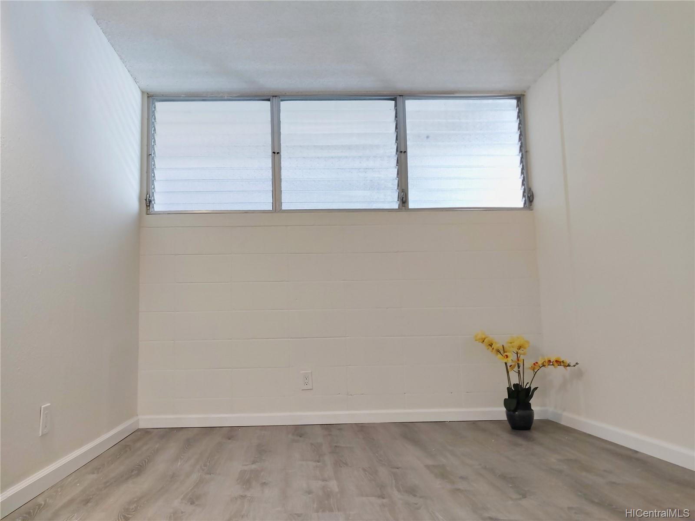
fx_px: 502
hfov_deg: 69.4
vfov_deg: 54.9
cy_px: 260
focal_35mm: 25
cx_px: 348
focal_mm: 4.25
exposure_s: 1/33
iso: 320
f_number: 1.7
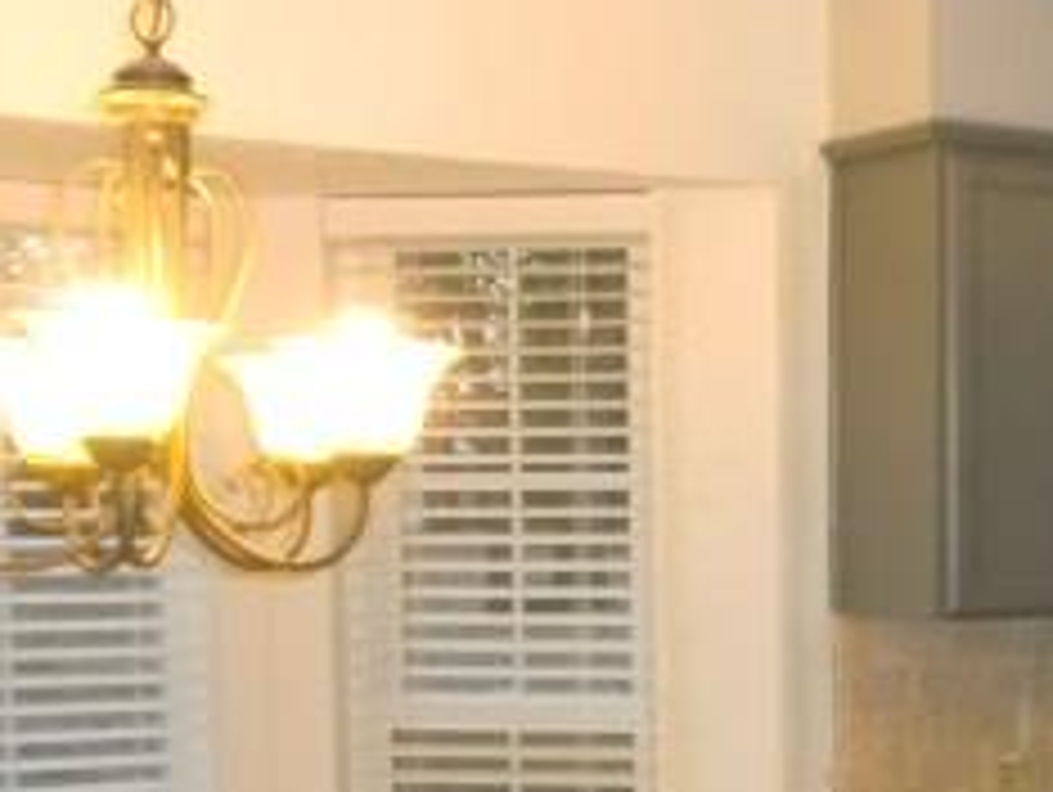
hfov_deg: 25.7
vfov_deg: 20.4
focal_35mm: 71
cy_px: 680
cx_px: 1107
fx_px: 2162
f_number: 2.6
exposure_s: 1/60
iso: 400
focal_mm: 4.65
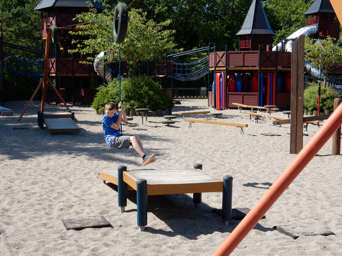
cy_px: 128
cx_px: 171
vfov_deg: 24.4
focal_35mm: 60
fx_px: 593
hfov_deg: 32.2
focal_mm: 10.7
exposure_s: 1/640
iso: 125
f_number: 4.5
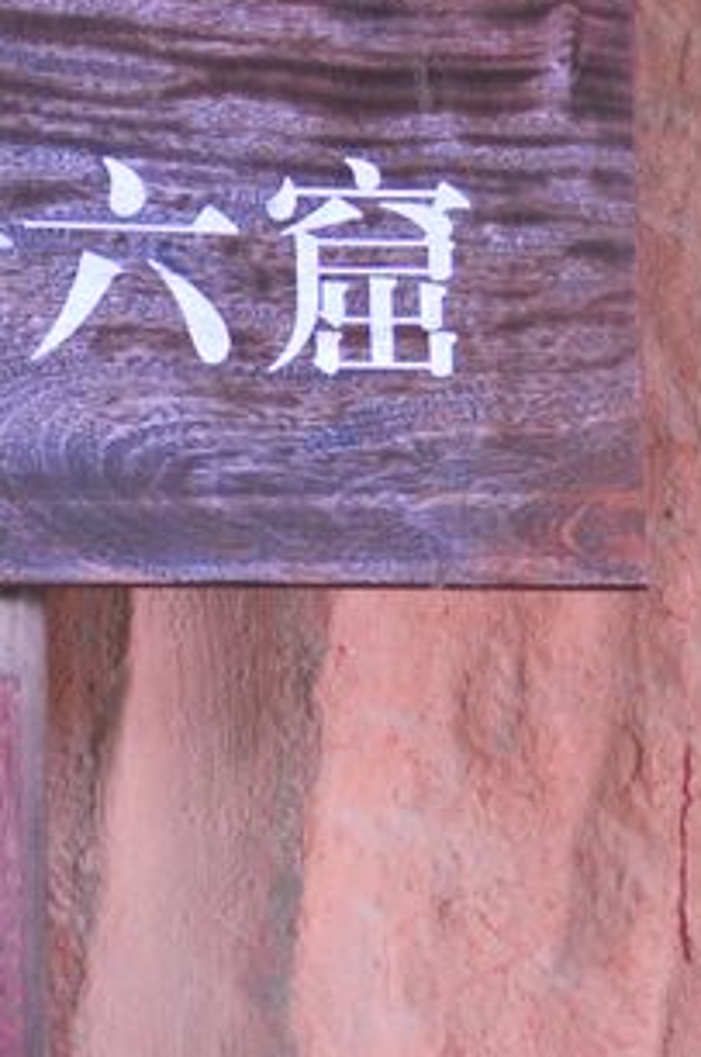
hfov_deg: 8.4
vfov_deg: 12.9
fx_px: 4663
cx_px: -306
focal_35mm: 159
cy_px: 566
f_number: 4
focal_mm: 25
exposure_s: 1/100
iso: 200
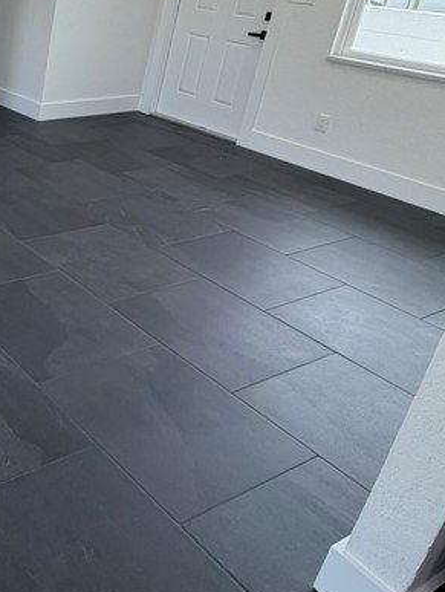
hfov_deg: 31.3
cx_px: -113
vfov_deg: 49.0
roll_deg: -3.6
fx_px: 633
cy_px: 185
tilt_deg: -22.8
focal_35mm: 37
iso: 64
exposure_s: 1/120
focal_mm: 2.22
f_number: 2.2
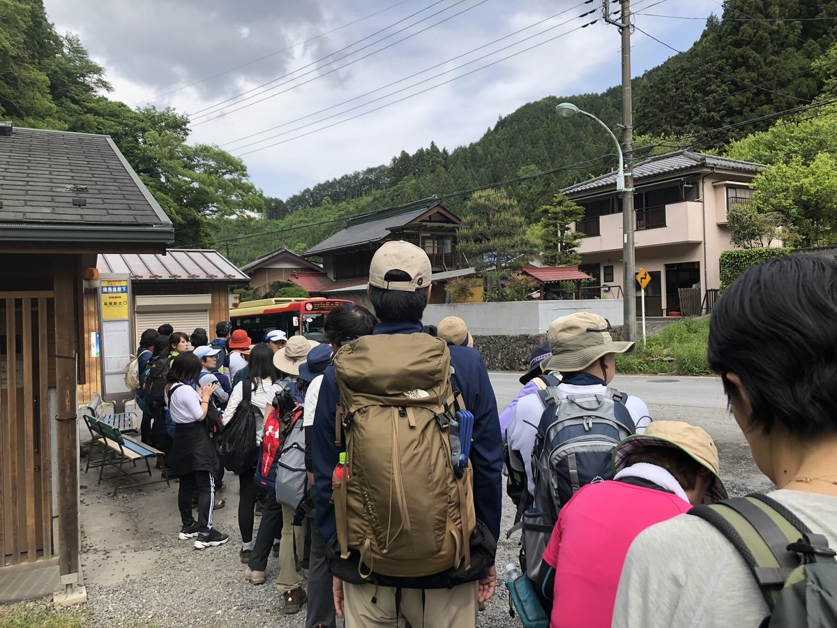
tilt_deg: -1.2
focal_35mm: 28
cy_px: 314
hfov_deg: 63.4
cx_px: 418
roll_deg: +2.6
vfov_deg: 49.7
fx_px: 677
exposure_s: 1/941
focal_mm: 3.99
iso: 20
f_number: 1.8
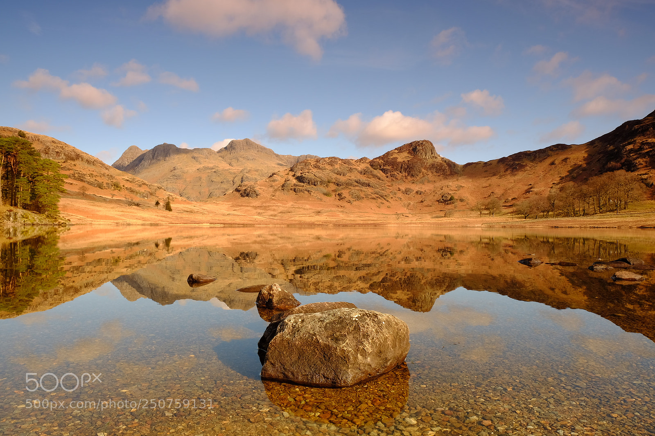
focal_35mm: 27
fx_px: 491
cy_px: 218
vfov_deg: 47.9
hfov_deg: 67.4
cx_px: 328
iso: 200
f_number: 11
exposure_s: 1/15
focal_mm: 18
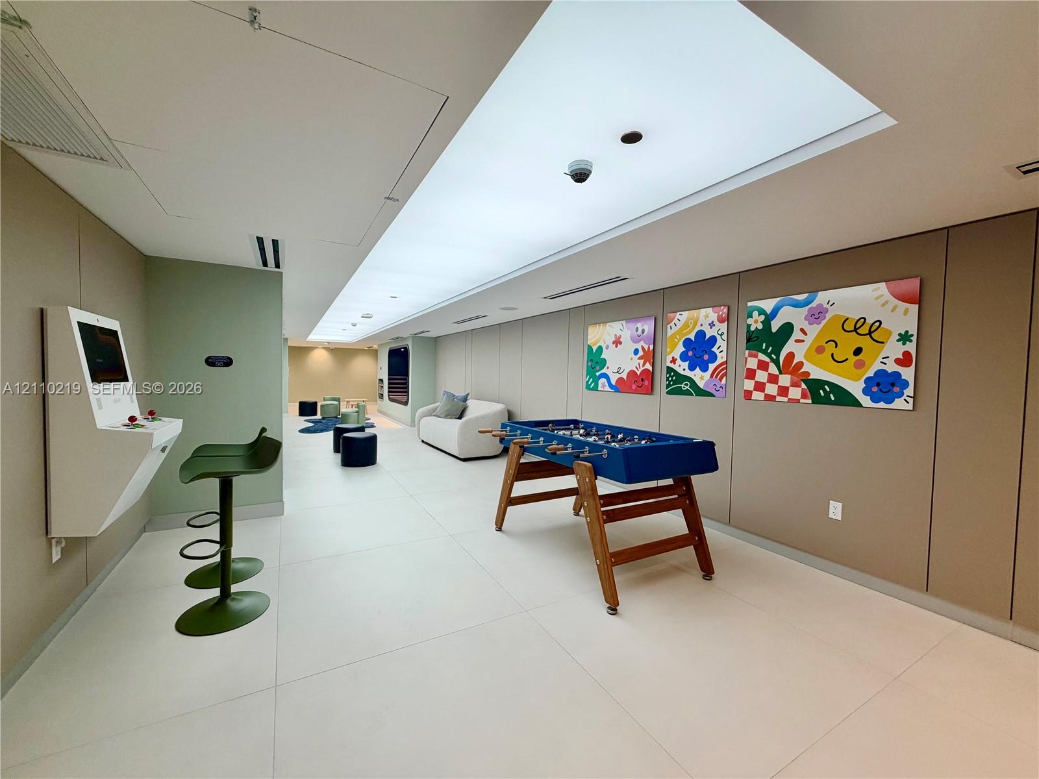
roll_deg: -0.9
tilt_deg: -2.1
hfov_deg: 102.1
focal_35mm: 14
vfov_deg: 85.7
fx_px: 420
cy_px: 390
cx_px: 520
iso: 80
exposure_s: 1/120
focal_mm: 2.22
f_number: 2.2
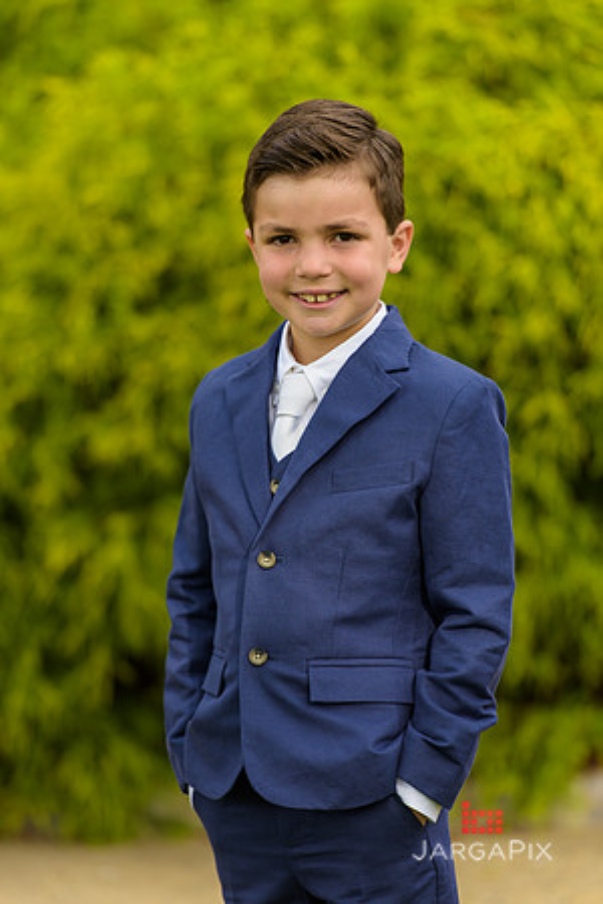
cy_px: 452
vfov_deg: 10.3
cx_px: 302
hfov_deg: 6.9
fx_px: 5025
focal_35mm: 200
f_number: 3.2
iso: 200
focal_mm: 200
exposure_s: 1/500
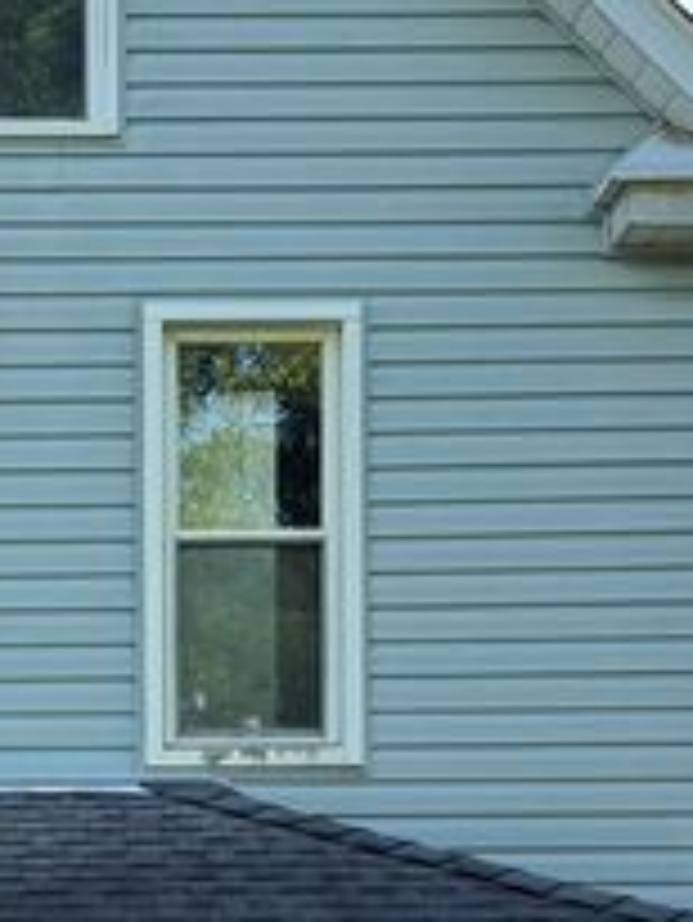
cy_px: 992
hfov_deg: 18.6
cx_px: 63
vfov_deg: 23.6
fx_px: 2080
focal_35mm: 78
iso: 100
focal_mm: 6.76
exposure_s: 1/1046
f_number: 1.78
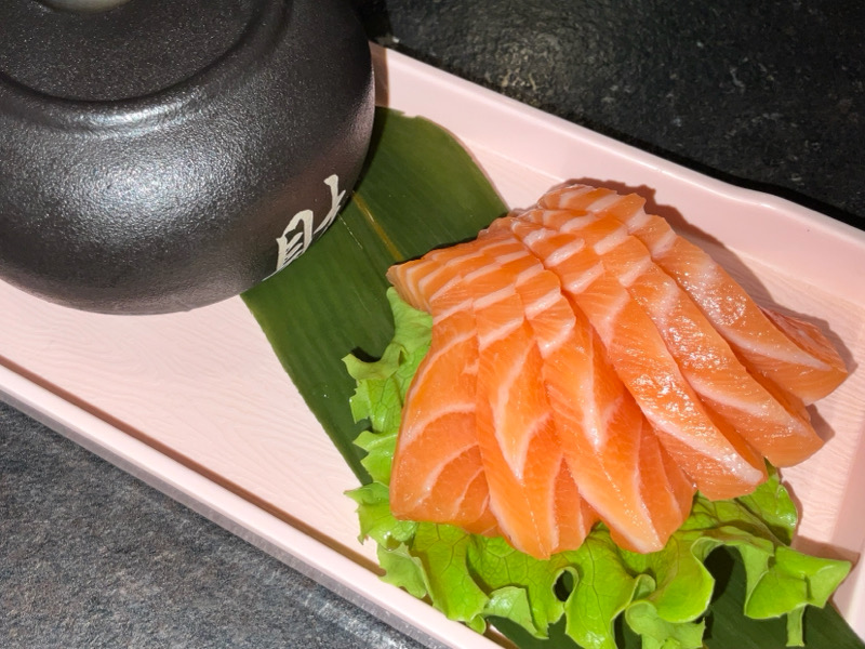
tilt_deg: -59.2
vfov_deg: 48.2
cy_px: 324
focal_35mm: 29
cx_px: 432
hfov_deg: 61.7
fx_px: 725
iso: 16
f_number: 1.8
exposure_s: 1/168
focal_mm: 3
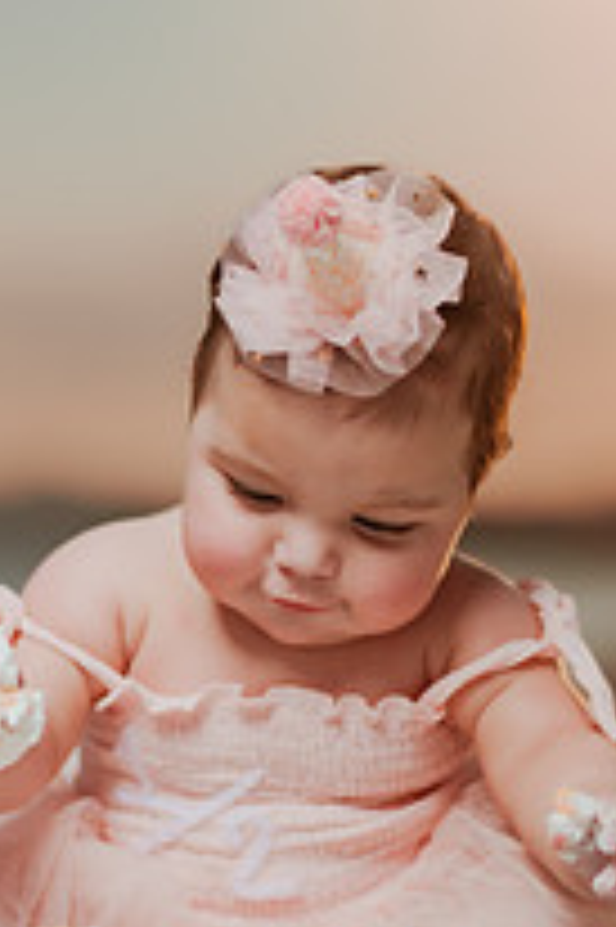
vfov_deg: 16.1
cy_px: 644
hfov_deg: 10.8
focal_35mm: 127
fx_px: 3265
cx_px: 225
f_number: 1.8
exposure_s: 1/8000
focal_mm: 58
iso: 100
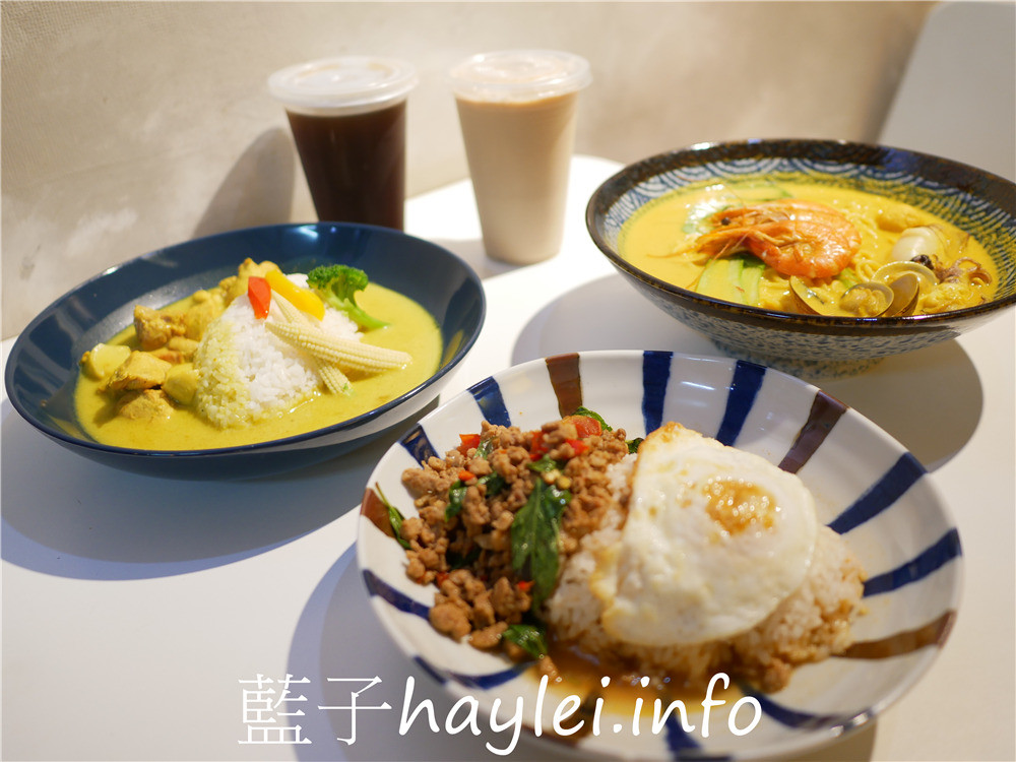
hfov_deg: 60.0
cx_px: 508
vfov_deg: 46.8
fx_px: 881
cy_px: 381
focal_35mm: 30
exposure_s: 1/60
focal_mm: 15
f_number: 1.7
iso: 250
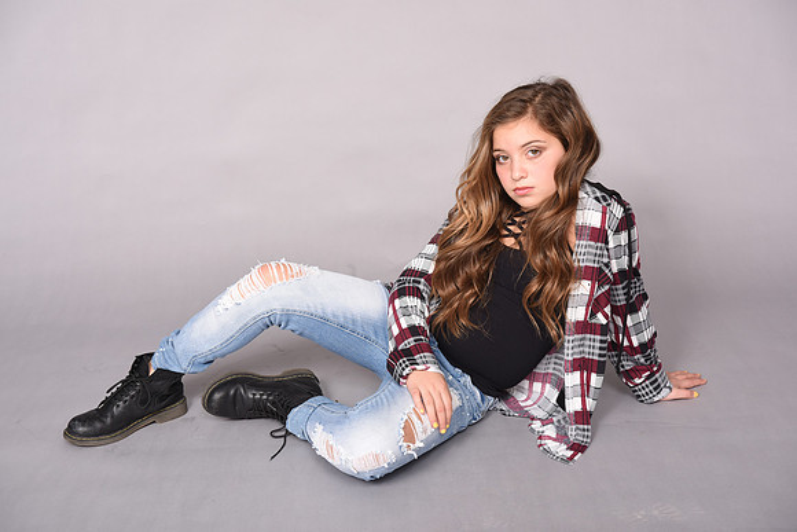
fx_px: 996
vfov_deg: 29.9
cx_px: 398
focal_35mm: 45
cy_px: 266
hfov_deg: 43.6
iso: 400
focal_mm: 45
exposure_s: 1/200
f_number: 10
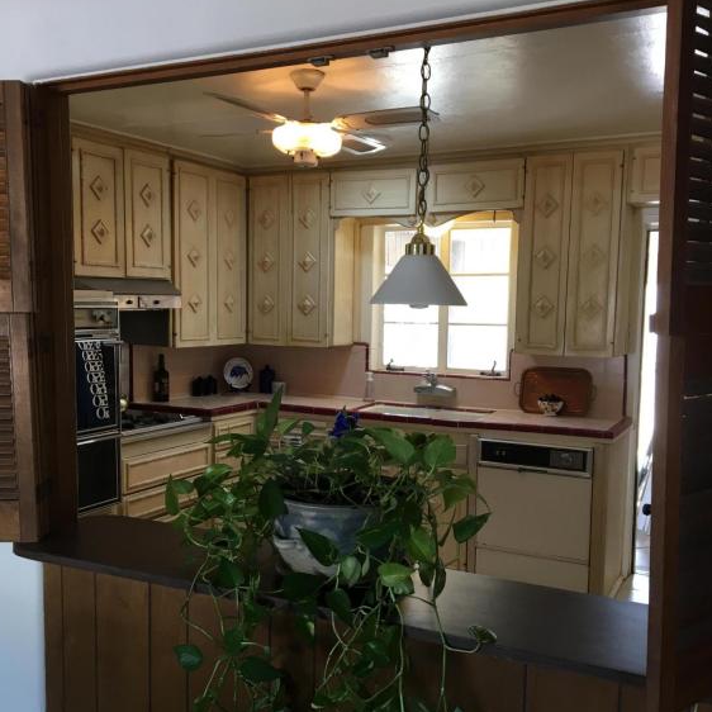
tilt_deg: -5.3
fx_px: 814
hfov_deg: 47.2
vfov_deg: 47.1
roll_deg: -0.7
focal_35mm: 35
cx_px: 355
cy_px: 393
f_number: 2.2
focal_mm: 4.15
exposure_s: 1/30
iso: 64
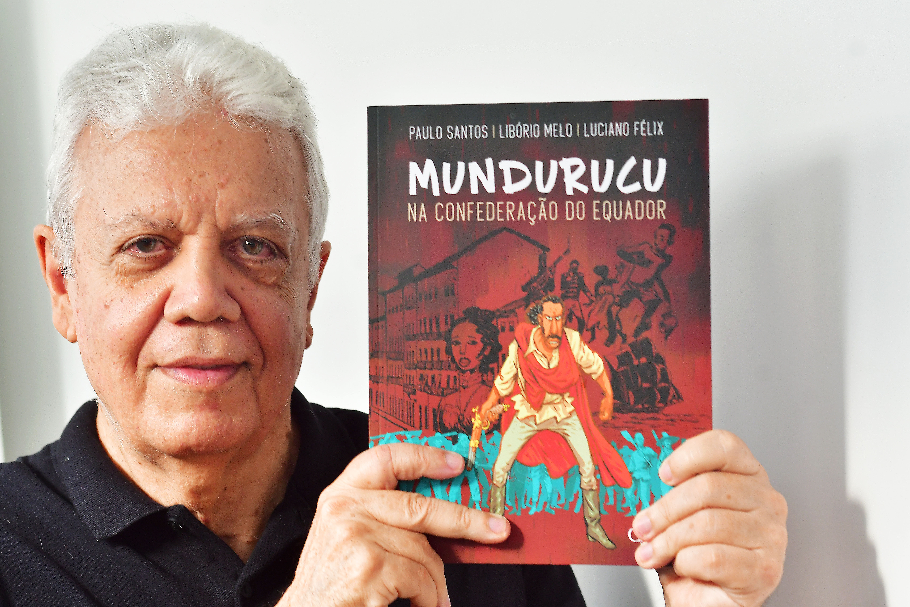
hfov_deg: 19.5
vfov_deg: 13.0
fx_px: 2654
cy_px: 304
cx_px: 455
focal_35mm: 105
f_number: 5.6
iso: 640
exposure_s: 1/40
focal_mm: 70
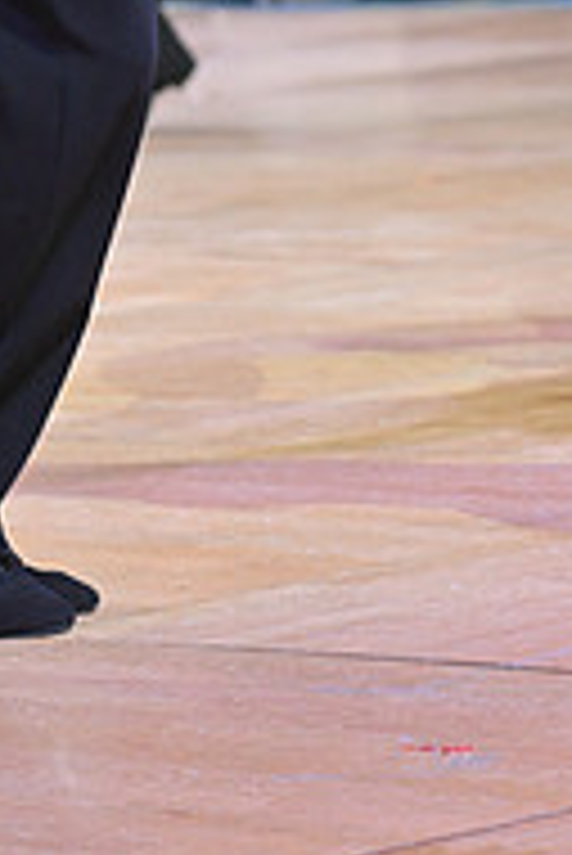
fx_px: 6899
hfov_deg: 4.7
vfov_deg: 7.0
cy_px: -194
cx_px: 313
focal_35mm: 290
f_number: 4
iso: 2000
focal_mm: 95
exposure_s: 1/250
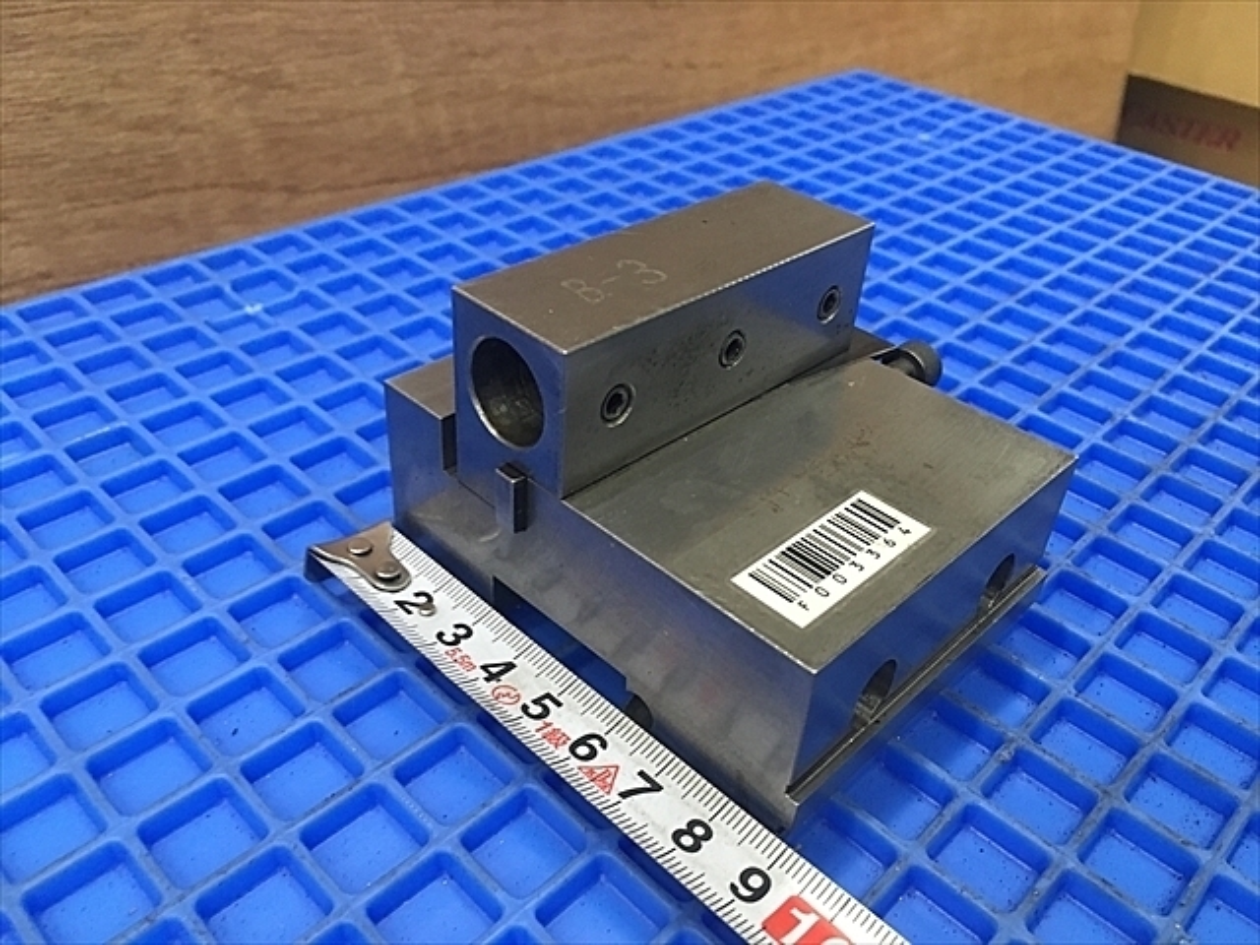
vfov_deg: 48.2
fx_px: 1056
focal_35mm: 29
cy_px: 472
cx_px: 630
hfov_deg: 61.7
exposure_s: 1/30
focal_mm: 4.15
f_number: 2.2
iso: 160
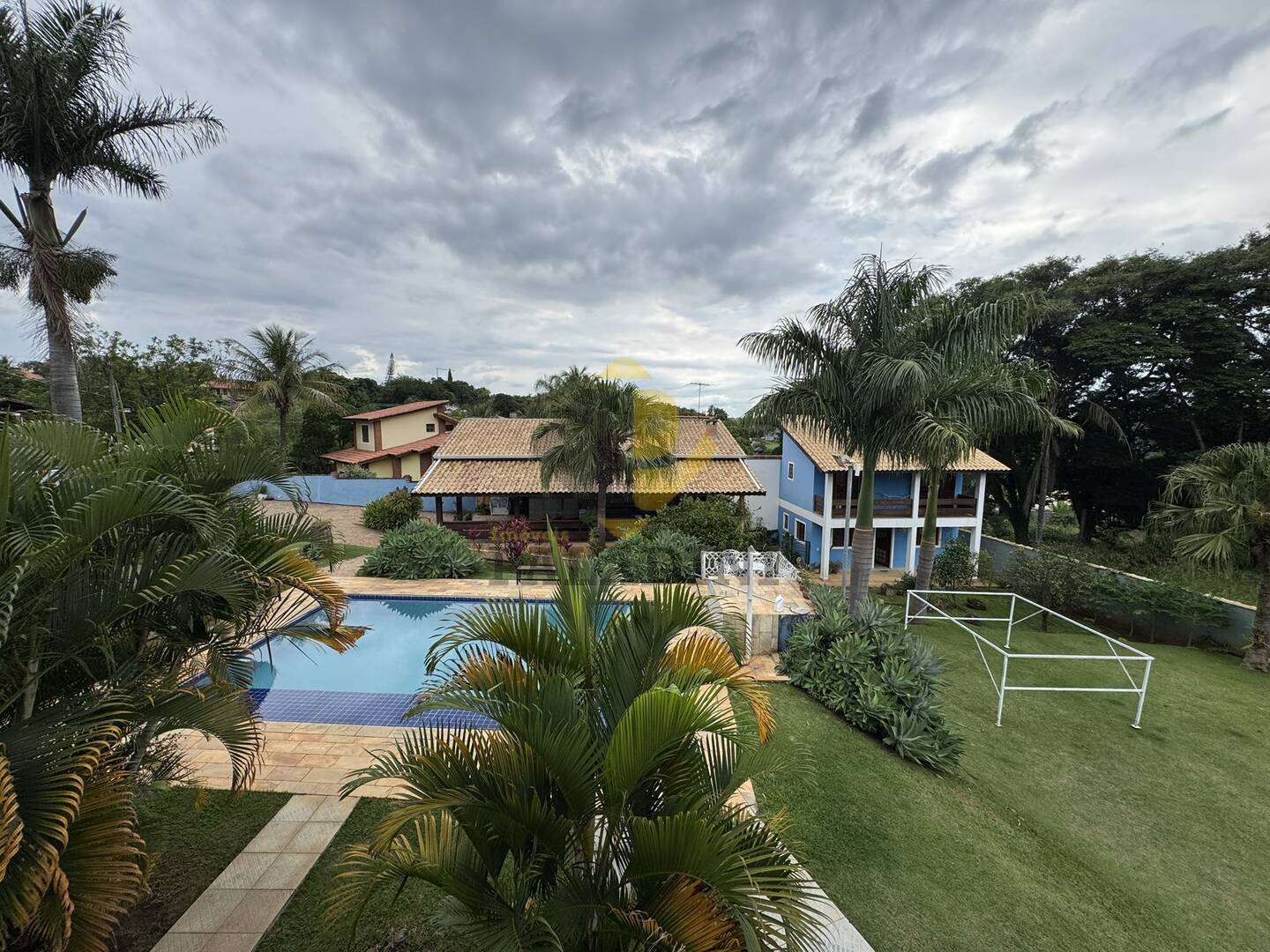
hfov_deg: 102.1
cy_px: 476
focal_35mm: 14
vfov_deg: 85.7
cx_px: 635
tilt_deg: -6.8
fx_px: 514
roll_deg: -0.4
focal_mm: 2.22
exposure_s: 1/1420
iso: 50
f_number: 2.2
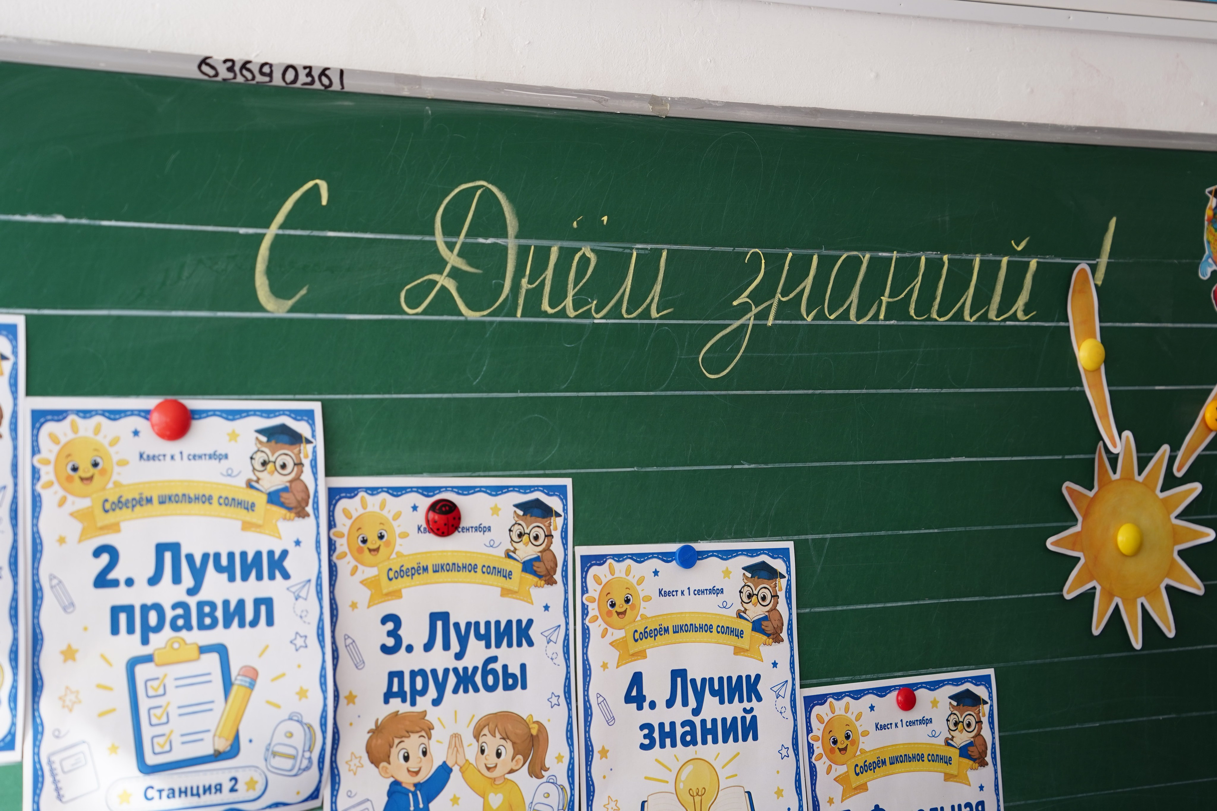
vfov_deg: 22.3
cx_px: 608
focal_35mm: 61
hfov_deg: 32.9
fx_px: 2062
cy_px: 406
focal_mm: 61
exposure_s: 1/320
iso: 250
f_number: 3.5
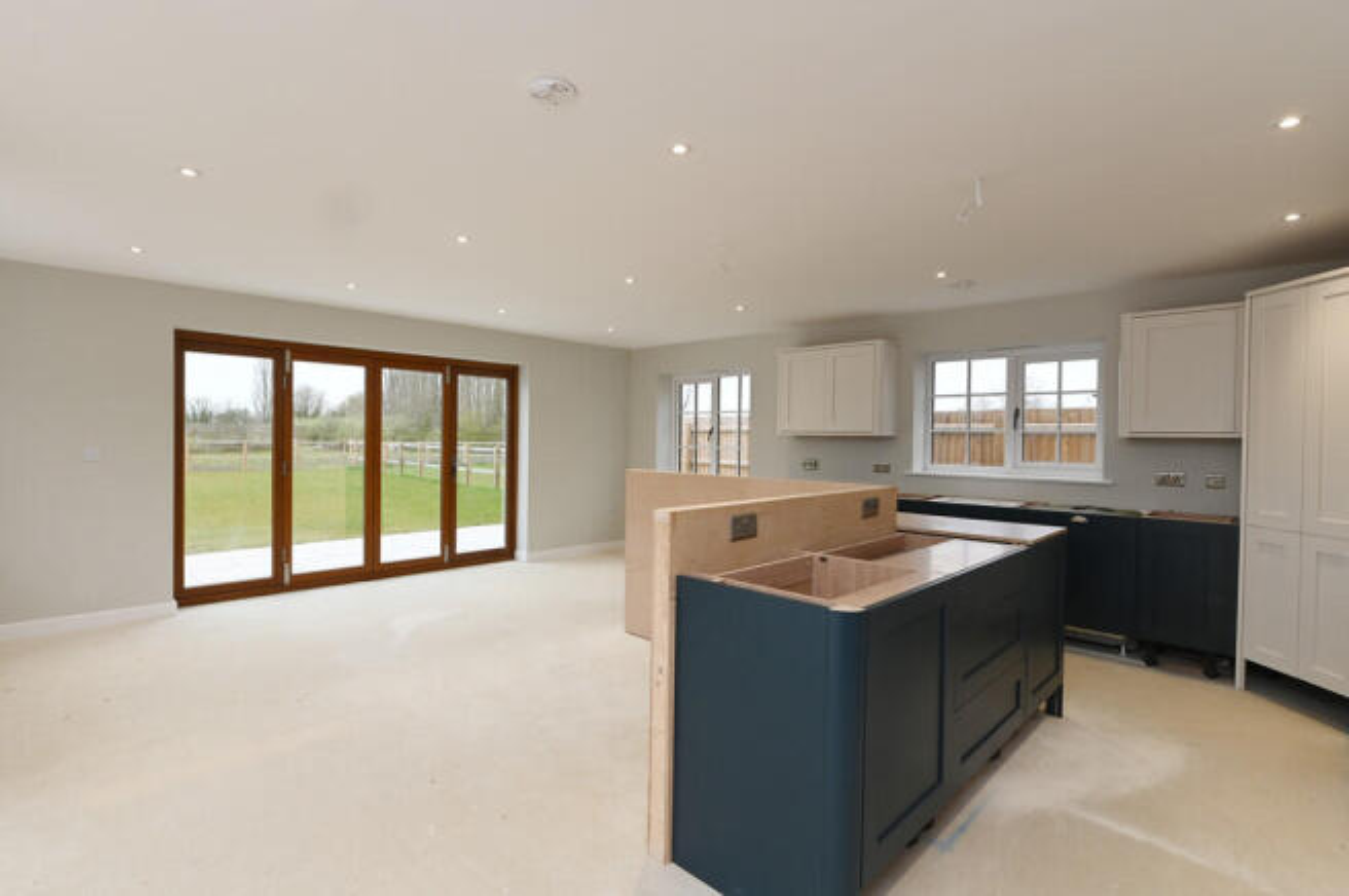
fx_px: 636
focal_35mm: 17
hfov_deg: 93.3
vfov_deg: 70.3
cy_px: 448
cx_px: 674
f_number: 9
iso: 320
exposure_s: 1/15
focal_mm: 17
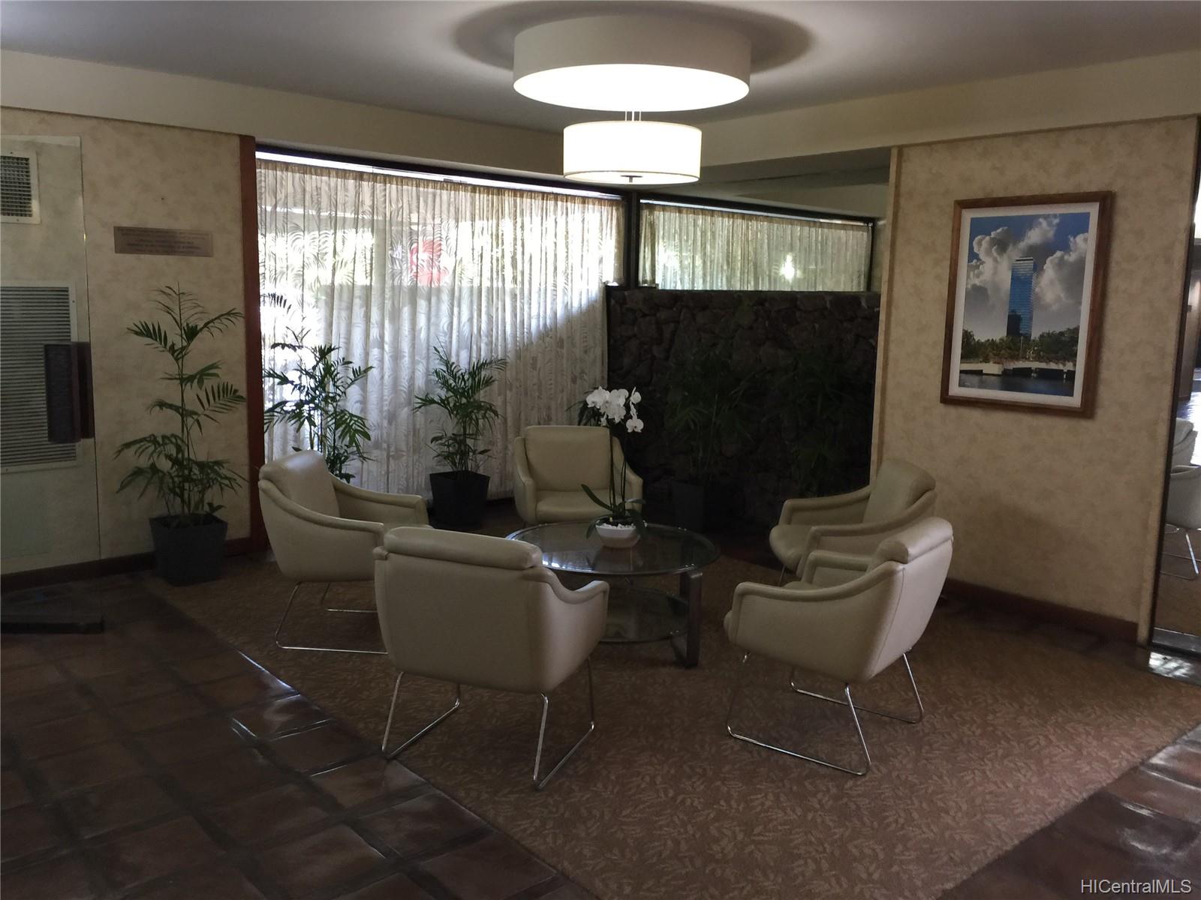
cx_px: 600
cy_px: 450
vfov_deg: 48.2
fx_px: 1006
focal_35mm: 29
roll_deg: -1.5
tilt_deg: -5.9
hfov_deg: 61.7
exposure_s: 1/15
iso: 50
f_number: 2.2
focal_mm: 4.15
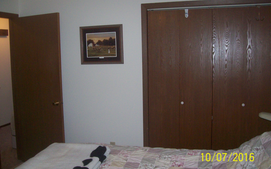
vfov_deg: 32.7
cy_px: 74
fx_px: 288
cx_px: 136
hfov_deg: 50.4
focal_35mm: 39
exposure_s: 1/64
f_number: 2.7
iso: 200
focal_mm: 6
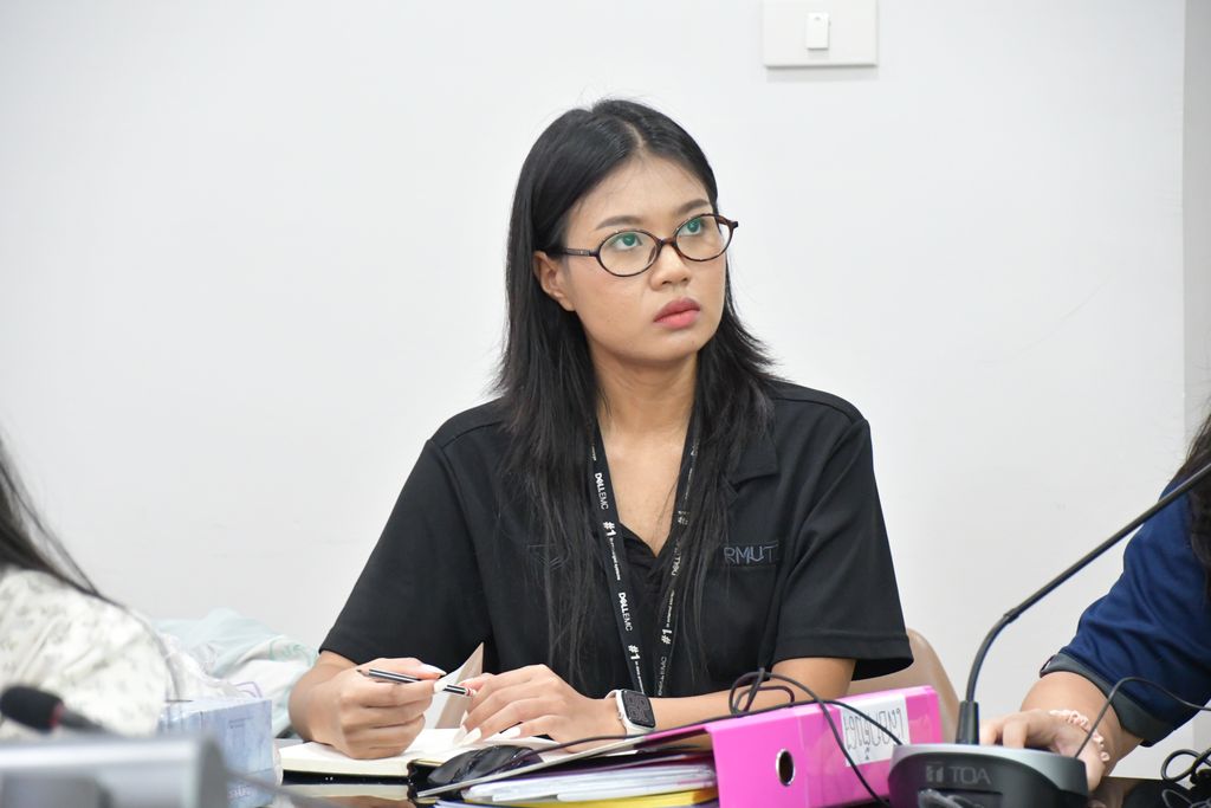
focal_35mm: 187
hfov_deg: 11.0
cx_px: 606
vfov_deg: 7.3
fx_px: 6291
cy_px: 404
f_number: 6
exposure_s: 1/60
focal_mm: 125
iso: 5000
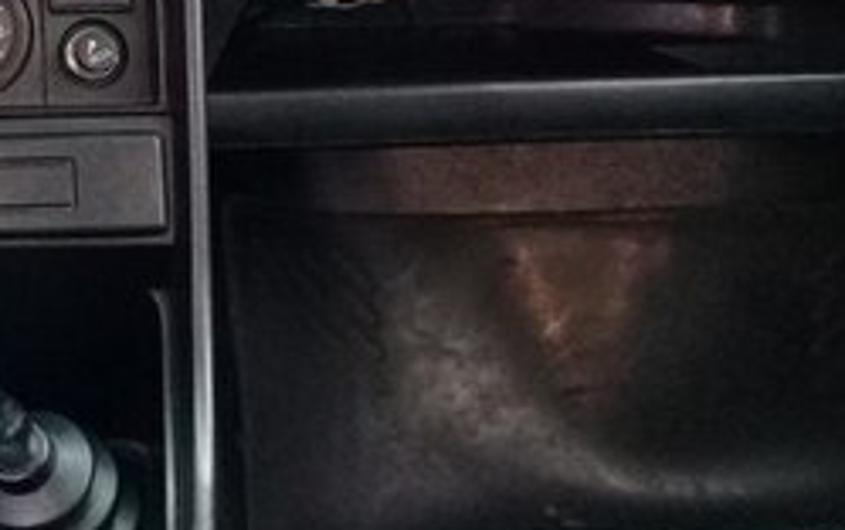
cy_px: -80
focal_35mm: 87
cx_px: -193
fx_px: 2005
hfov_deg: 21.9
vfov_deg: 14.6
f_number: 2.2
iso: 200
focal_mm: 3.3
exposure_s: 1/33
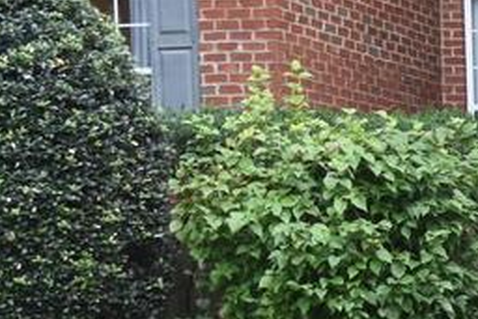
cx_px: 1029
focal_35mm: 135
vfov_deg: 10.0
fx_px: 1793
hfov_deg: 12.8
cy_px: 412
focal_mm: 16
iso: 400
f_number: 5.6
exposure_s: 1/125
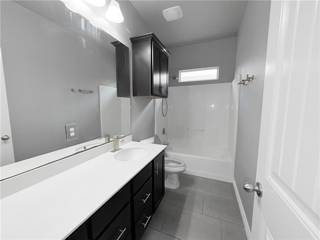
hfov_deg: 102.1
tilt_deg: -6.5
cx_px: 160
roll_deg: +0.6
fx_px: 129
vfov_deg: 85.7
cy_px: 120
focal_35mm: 14
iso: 80
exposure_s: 1/120
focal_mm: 2.22
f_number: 2.2
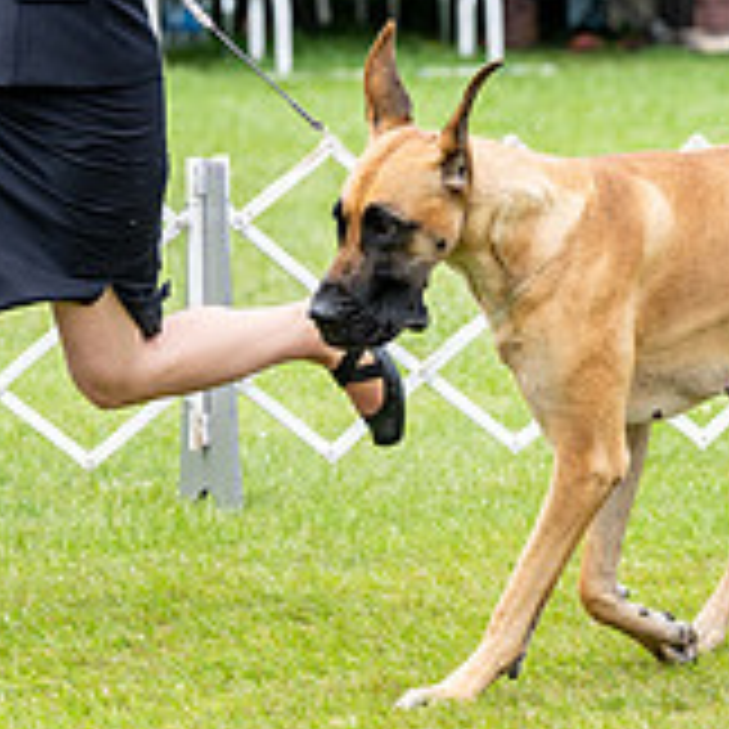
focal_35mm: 443
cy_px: 11
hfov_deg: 4.0
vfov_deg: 4.0
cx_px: 626
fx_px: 10555
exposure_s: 1/1000
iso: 400
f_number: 4.5
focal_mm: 146
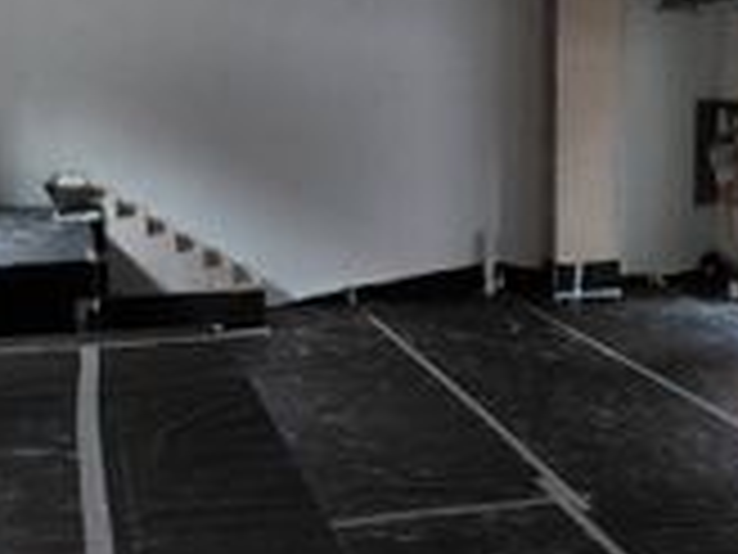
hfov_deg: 31.1
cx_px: 554
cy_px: 207
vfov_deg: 24.0
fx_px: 1300
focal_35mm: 61
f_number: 1.8
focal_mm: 4.69
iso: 160
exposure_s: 1/50.1
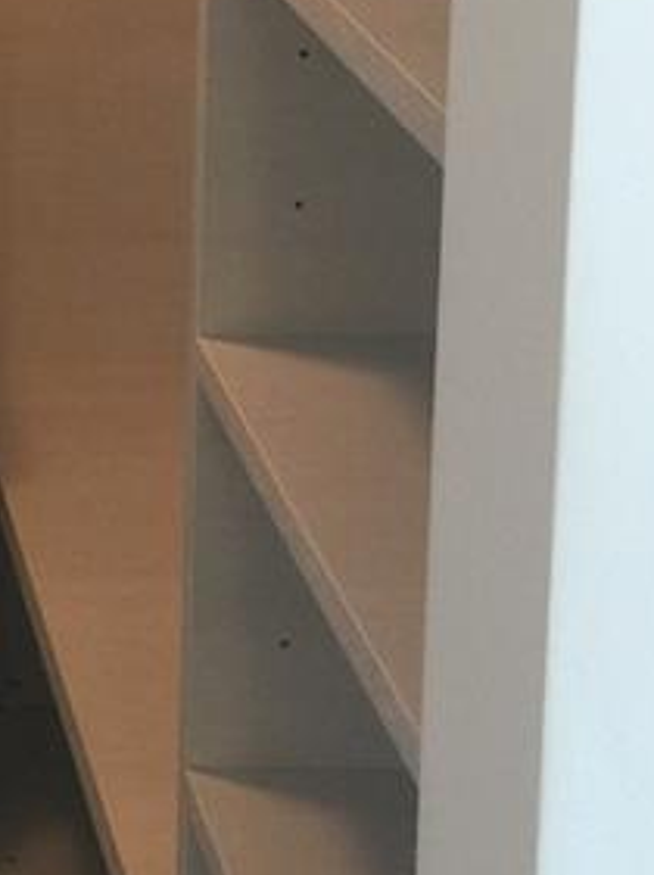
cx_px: -495
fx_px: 3131
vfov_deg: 15.7
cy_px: 28
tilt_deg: -11.3
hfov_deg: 11.2
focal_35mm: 124
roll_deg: +1.9
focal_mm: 4.15
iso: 40
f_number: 2.2
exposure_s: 1/15
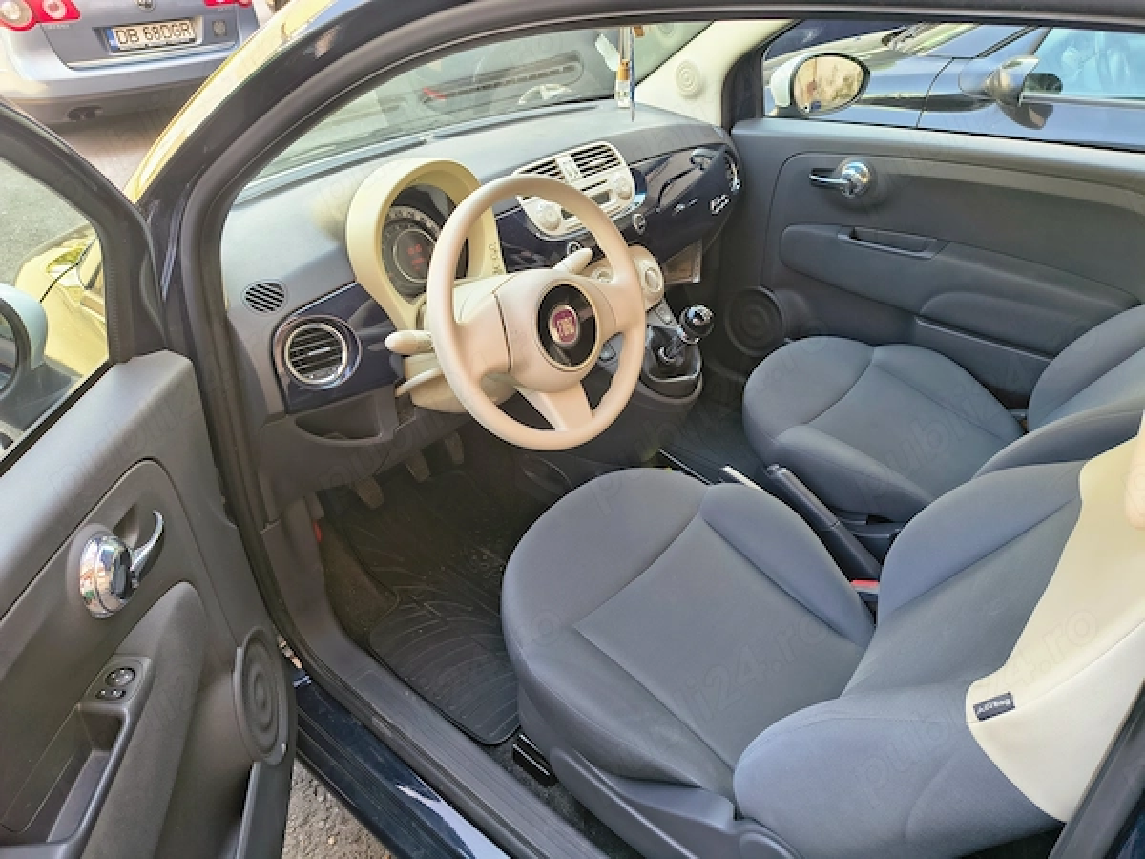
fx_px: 761
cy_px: 430
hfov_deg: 73.9
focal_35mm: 23
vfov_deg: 58.9
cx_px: 572
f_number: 1.8
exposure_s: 1/100
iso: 106
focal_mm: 5.56
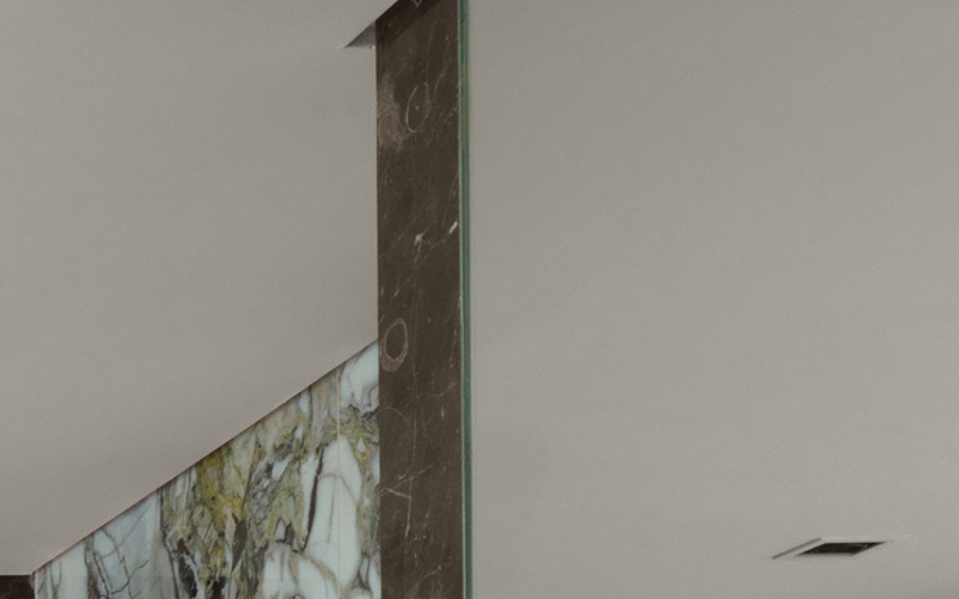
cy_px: 1510
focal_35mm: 130
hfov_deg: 12.9
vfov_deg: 9.0
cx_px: -1215
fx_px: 3397
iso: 400
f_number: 16
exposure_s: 1/4
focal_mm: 28
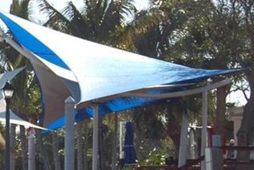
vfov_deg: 7.1
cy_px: 160
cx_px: -78
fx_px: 1369
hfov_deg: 10.4
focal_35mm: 194
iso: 200
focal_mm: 40
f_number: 8
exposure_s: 1/500
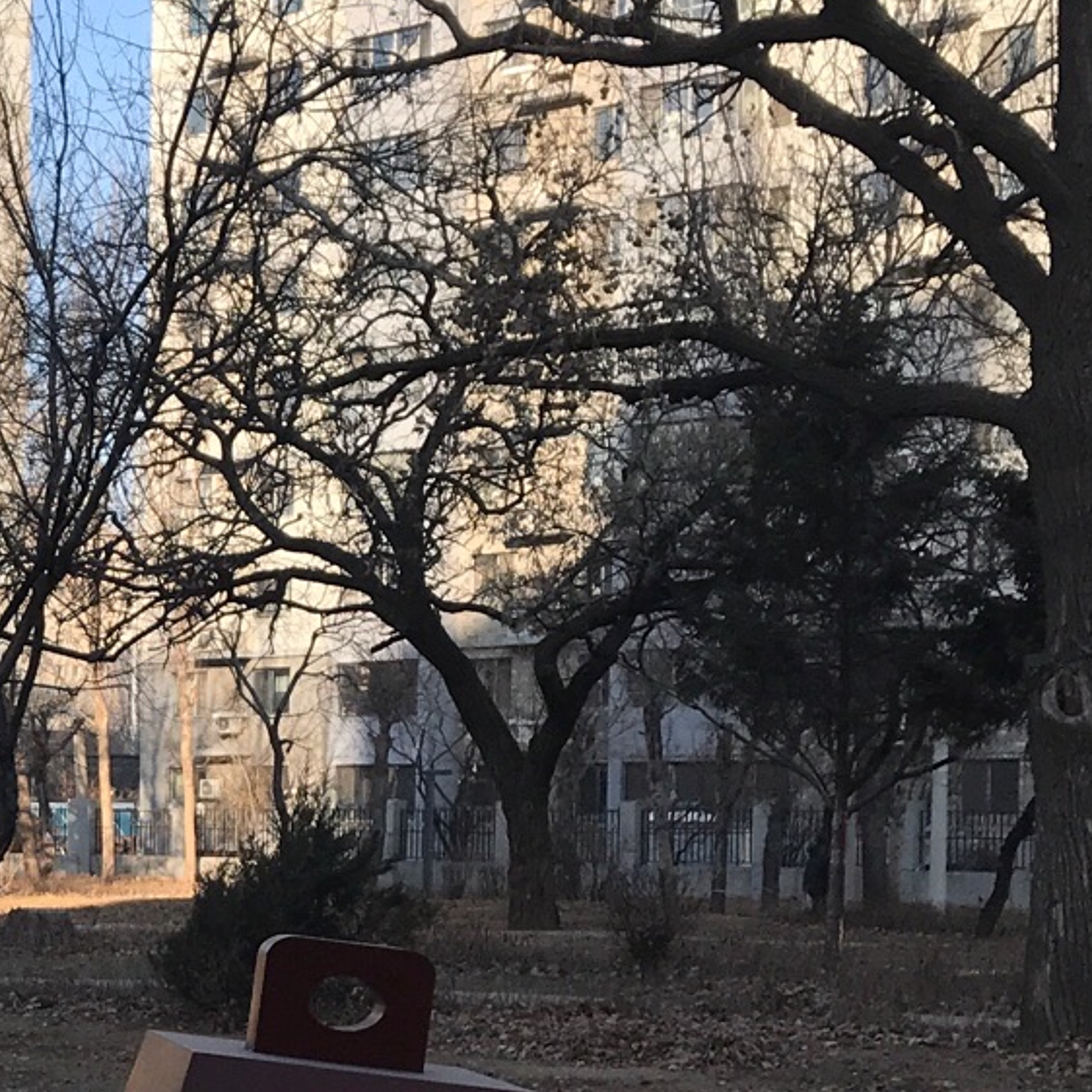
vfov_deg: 19.3
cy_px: 1016
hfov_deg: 18.7
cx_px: -223
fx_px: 3141
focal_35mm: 88
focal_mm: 3.99
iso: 20
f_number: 1.8
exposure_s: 1/1182
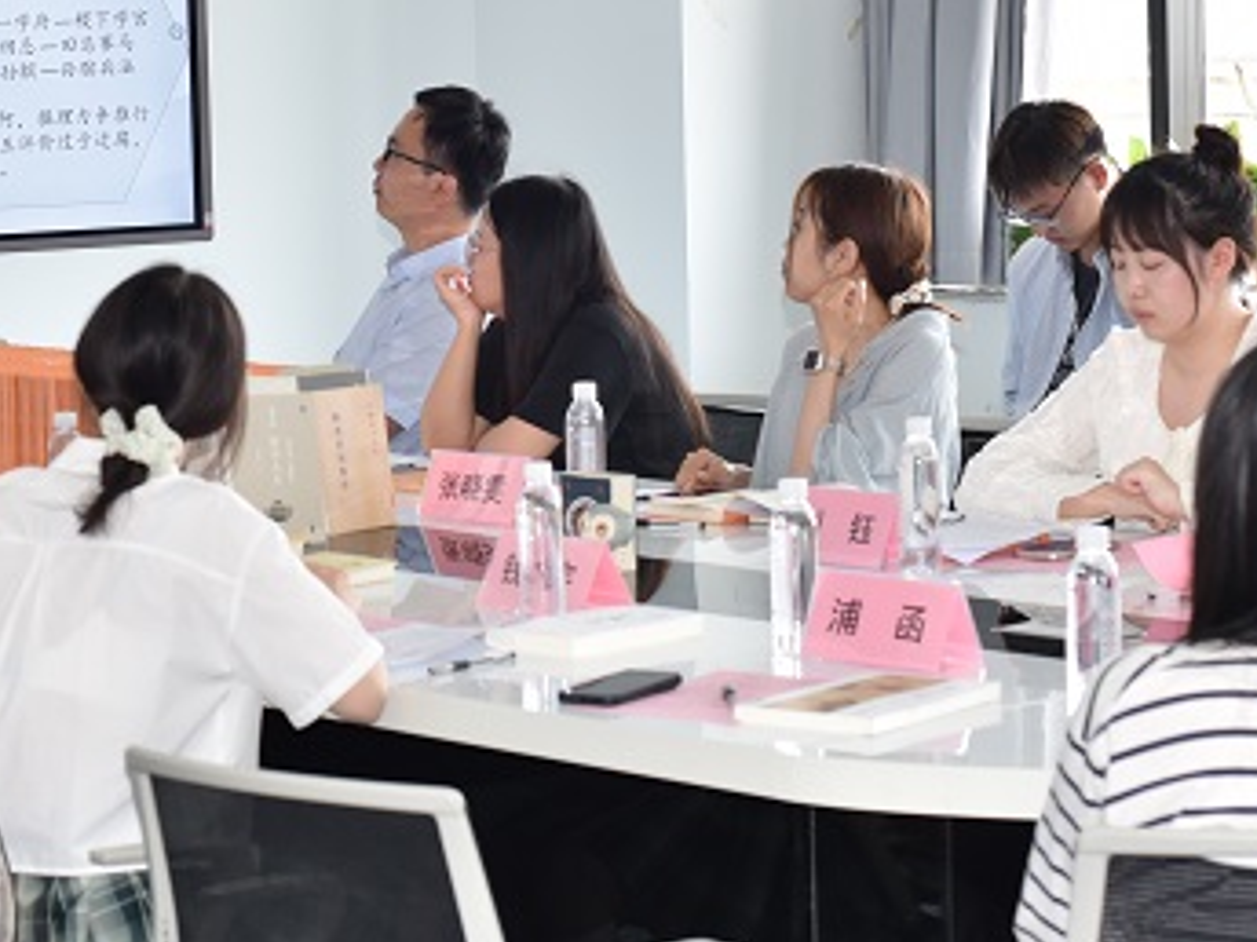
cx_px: 259
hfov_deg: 17.4
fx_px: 4067
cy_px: 234
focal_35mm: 112
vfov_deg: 13.2
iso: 720
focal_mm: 50
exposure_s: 1/125
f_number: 5.6
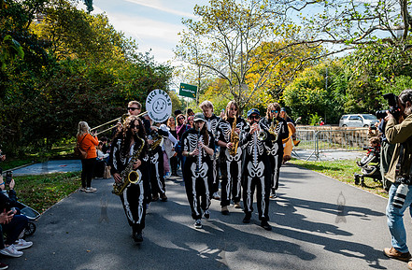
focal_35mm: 34
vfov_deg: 38.1
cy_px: 174
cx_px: 205
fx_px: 387
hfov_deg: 56.0
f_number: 5
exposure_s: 1/2500
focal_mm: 24
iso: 1000
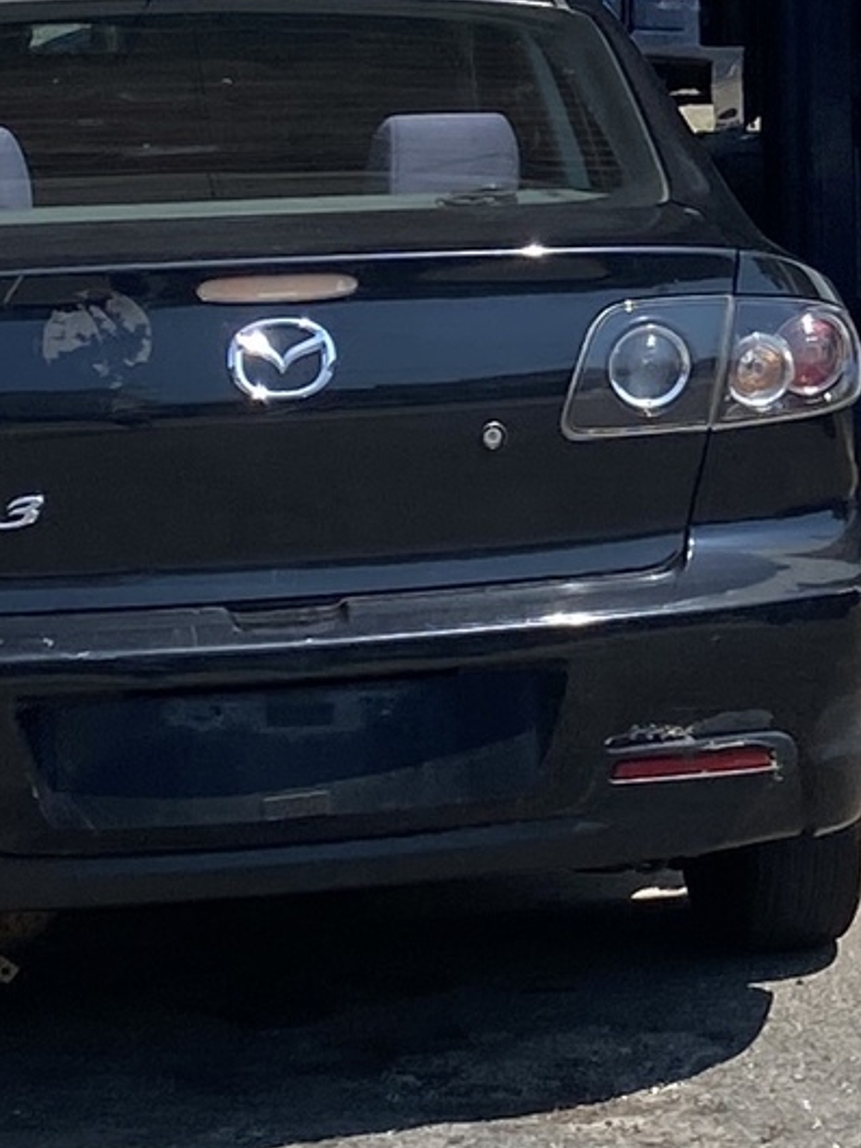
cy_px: 20
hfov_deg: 9.3
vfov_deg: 12.9
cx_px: 1592
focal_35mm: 151
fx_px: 5006
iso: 32
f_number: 1.8
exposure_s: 1/2571
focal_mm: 4.25
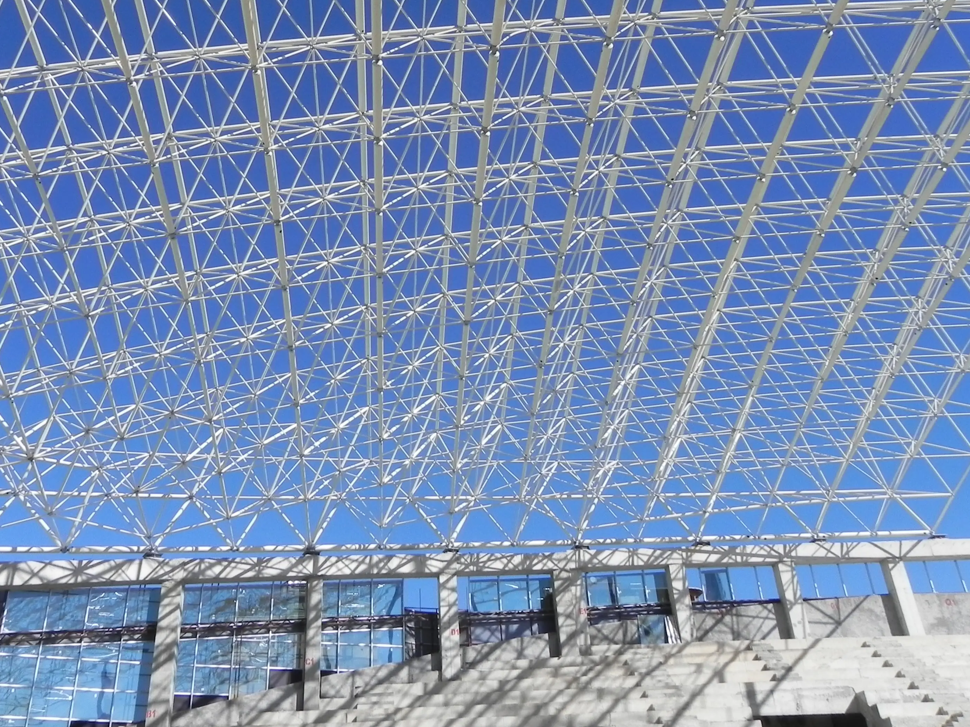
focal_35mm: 34
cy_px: 255
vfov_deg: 41.4
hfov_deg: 53.9
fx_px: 953
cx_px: 463
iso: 160
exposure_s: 1/395
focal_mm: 4.6
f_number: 8
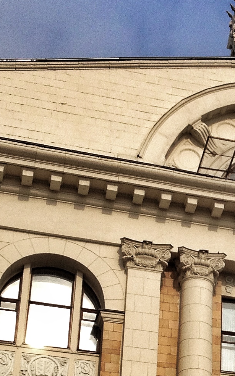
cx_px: 294
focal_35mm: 123
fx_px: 1261
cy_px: 359
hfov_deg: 10.4
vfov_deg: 16.7
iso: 64
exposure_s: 1/2513
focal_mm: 4.28
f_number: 2.4
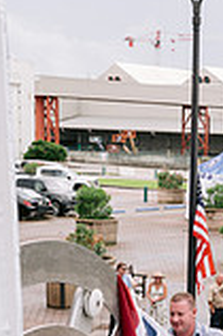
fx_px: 931
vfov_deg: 19.8
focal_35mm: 100
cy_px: 345
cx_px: 257
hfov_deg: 13.3
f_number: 8
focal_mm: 35
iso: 160
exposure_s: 1/200
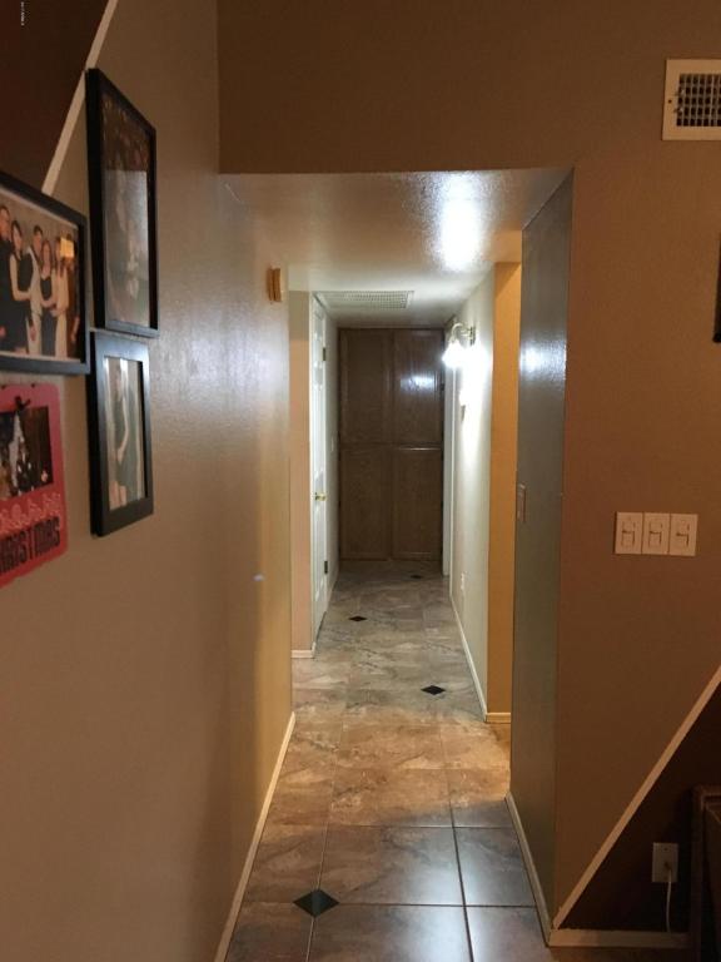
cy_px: 481
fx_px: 805
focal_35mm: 29
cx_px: 360
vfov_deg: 61.7
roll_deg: -1.1
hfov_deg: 48.2
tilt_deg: -4.0
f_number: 2.2
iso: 250
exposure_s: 1/15
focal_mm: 4.15
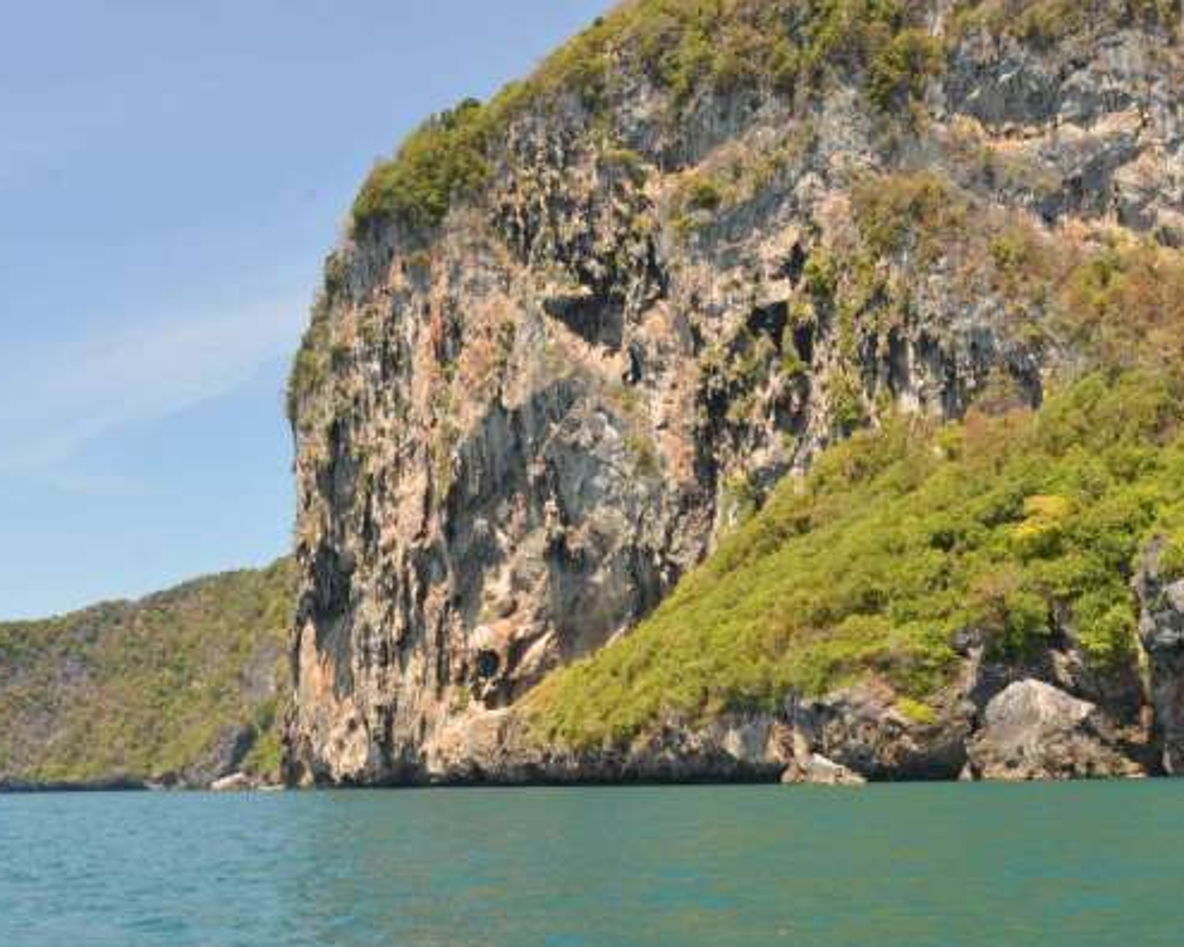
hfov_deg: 41.9
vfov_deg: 33.8
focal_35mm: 44
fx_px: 1542
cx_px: 660
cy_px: 636
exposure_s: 1/400
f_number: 10
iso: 1600
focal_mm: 29
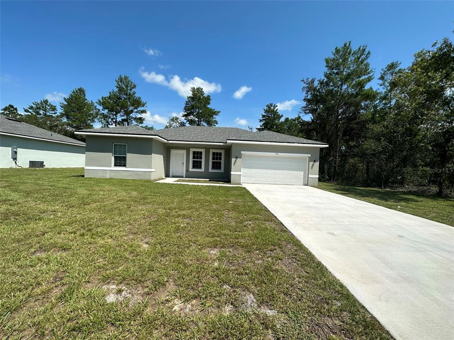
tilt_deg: -1.5
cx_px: 227
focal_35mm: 14
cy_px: 170
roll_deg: -2.6
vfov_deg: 85.7
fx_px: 184
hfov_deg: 102.1
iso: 50
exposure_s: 1/3300
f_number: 2.2
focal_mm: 2.22
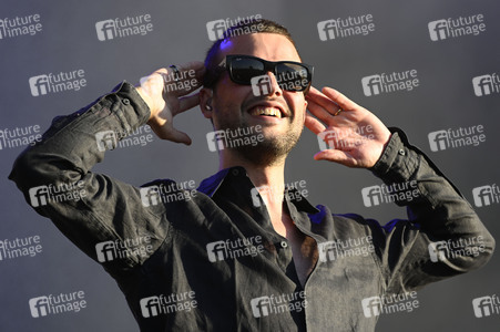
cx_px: 250
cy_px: 166
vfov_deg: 7.2
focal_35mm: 190
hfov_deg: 10.8
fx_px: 2637
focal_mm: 190
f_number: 5
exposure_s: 1/500
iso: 200
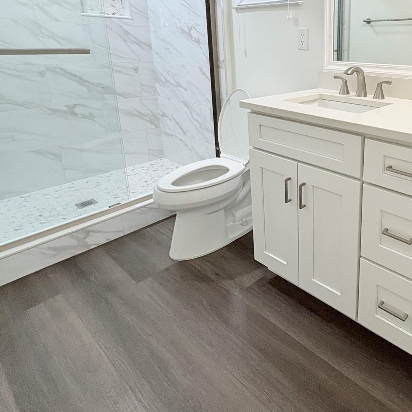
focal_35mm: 24
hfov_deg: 58.3
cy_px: 115
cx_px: 348
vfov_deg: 62.2
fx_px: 323
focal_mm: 2.22
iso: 200
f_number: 2.2
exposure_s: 1/120
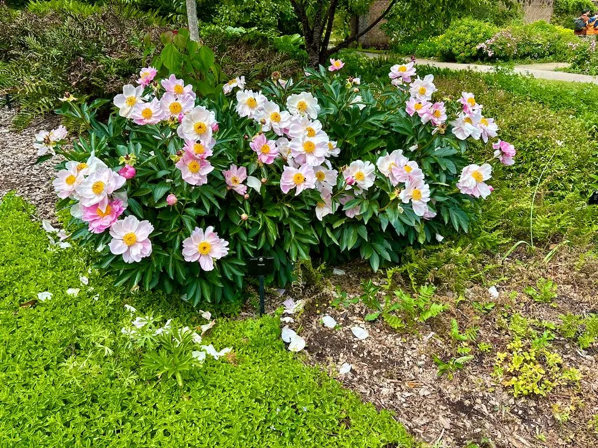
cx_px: 299
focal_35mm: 26
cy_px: 224
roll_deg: +0.7
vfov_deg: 53.1
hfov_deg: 67.3
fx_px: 449
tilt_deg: -24.1
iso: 50
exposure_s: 1/1027
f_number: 1.6
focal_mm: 5.96
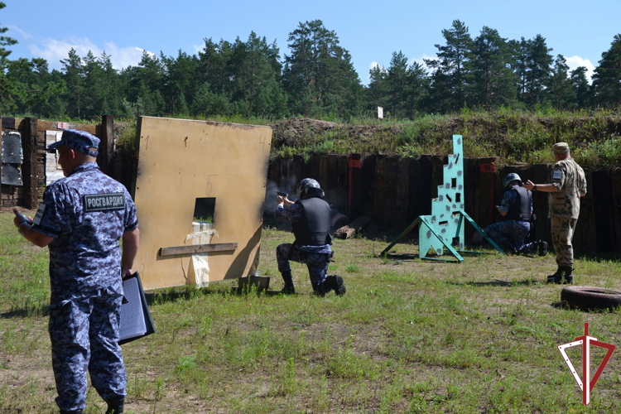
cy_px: 207
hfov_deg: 37.9
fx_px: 906
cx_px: 310
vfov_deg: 25.8
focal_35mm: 52
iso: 100
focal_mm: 35
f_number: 7.1
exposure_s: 1/200
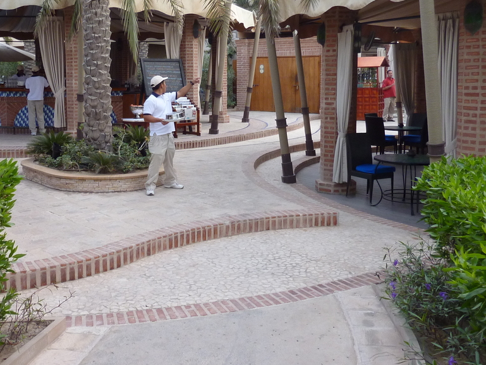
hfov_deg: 47.5
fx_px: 548
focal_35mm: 39
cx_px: 188
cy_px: 123
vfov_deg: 36.5
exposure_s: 1/125
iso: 160
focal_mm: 4.1
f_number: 3.3
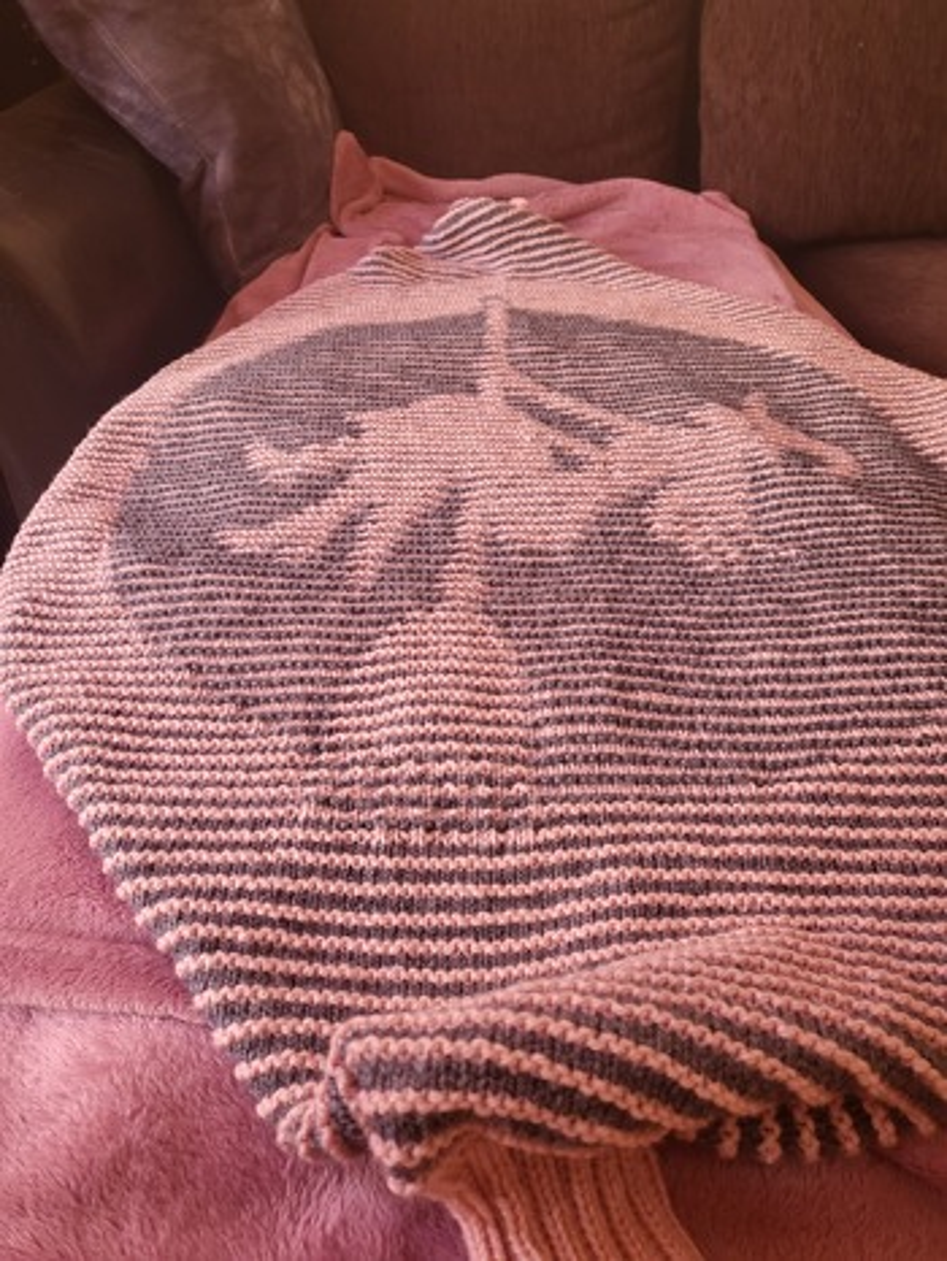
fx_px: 948
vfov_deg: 67.3
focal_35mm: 26
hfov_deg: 53.1
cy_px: 630
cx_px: 474
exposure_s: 1/50
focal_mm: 4.25
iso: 250
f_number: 1.8
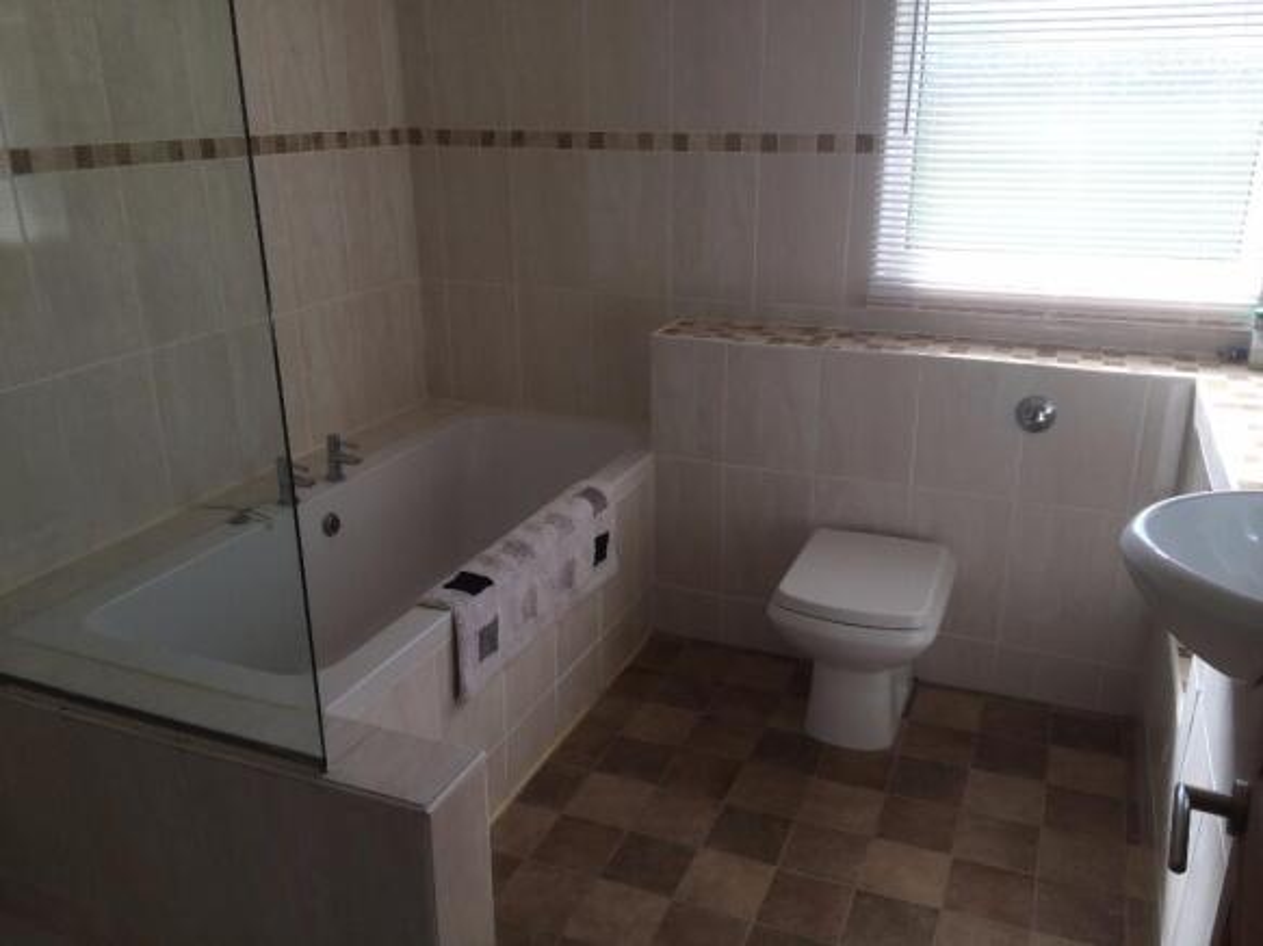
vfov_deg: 46.8
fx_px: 1094
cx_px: 632
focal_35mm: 30
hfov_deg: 60.0
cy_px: 473
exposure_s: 1/228
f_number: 2.2
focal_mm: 4.12
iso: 32
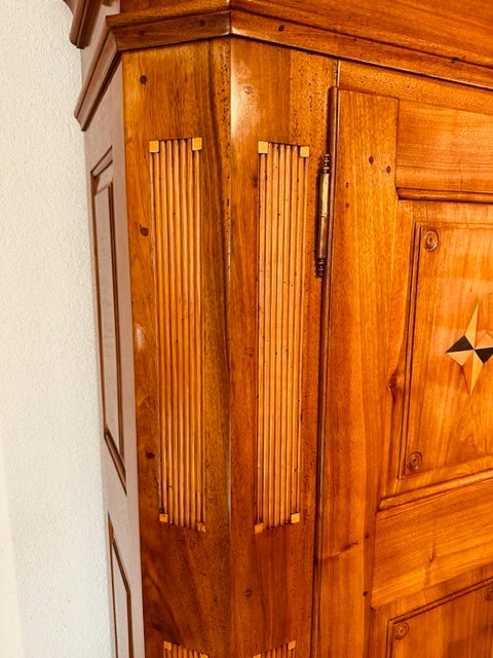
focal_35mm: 24
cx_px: 246
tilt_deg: -9.4
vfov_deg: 71.6
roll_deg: +0.8
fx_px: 456
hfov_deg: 56.8
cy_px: 329
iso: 500
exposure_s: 1/50
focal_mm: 6.86
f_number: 1.78
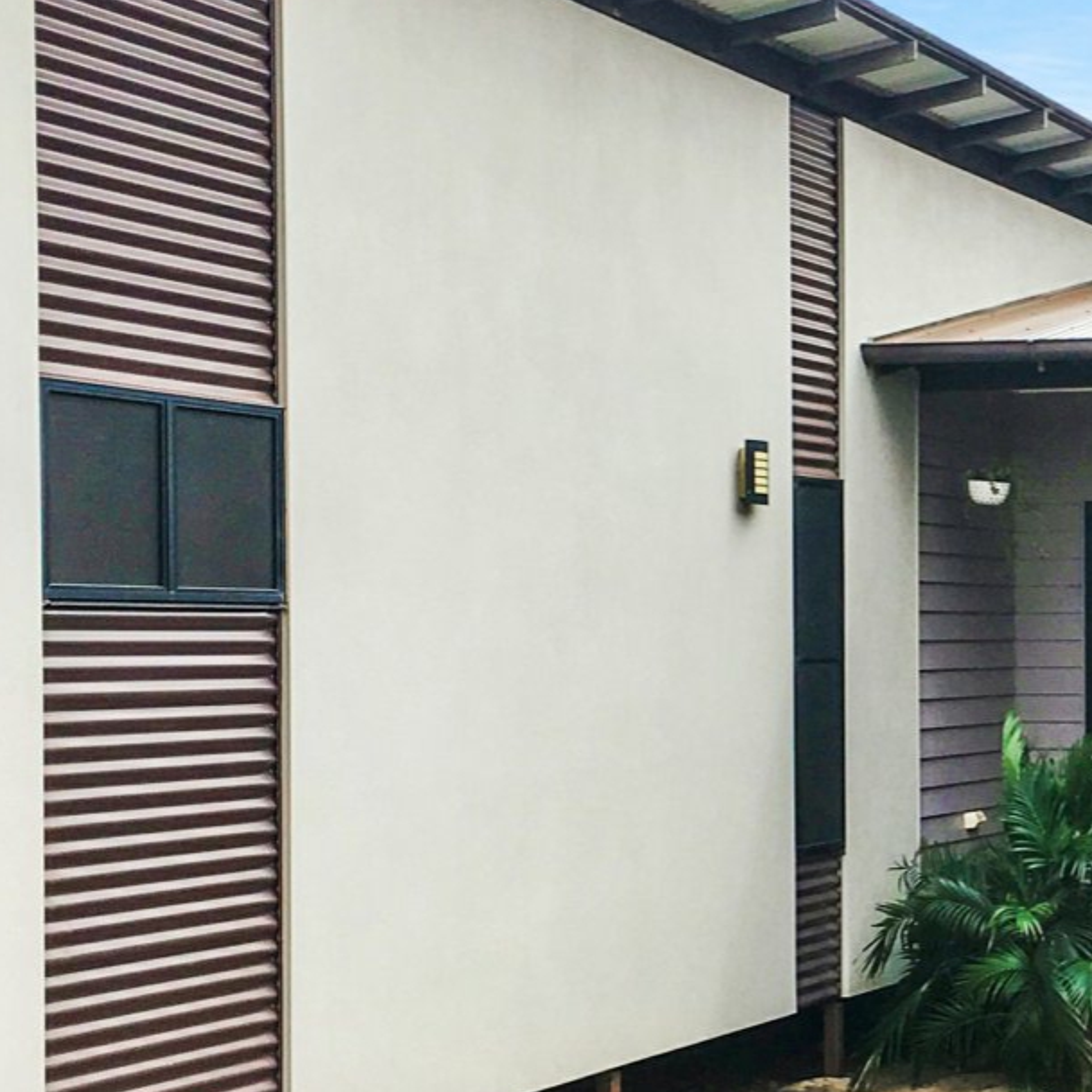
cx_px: 1169
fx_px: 2891
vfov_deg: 21.3
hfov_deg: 20.5
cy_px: 681
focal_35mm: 81
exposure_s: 1/668
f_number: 2.2
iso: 25
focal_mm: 4.15
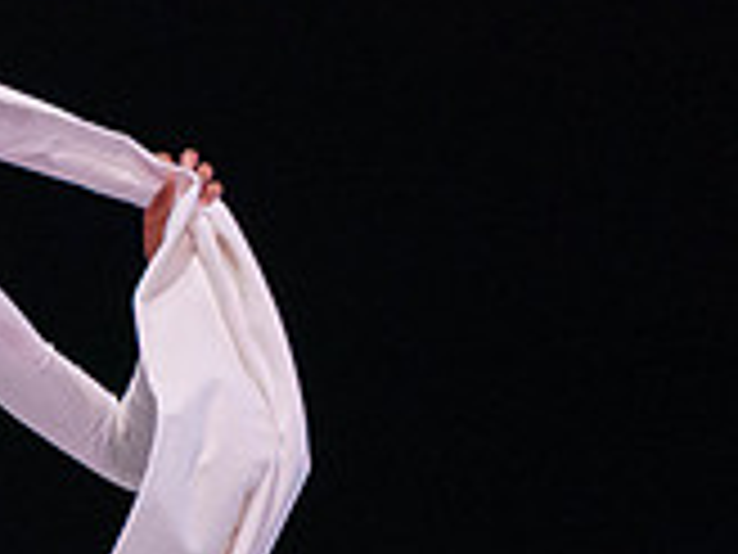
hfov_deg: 1.2
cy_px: 330
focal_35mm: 1708
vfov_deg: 0.9
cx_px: -68
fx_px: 36414
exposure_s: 1/400
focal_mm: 400
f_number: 6.3
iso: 5000
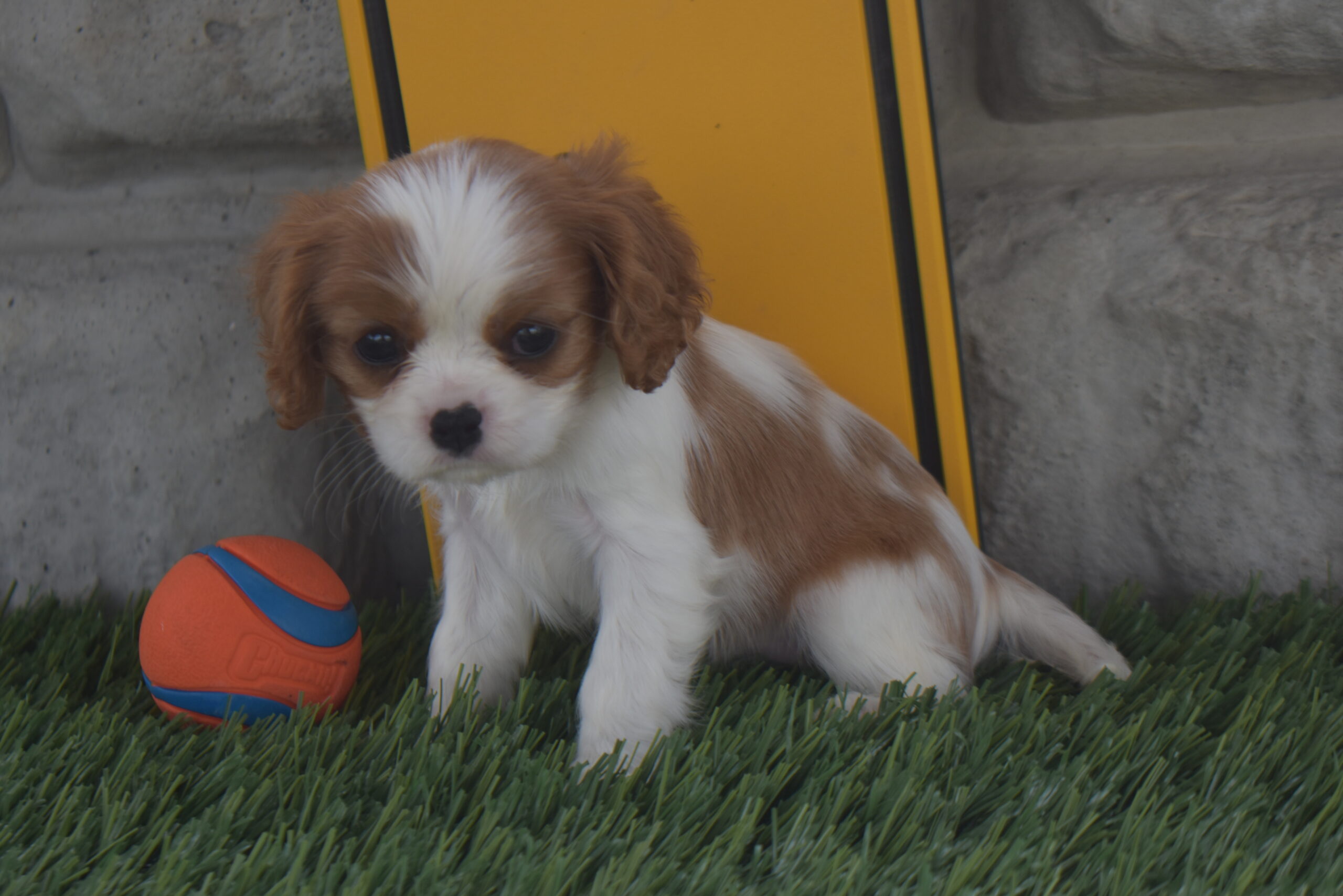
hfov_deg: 26.0
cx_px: 672
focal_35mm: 78
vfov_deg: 17.5
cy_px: 448
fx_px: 2910
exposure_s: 1/250
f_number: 5.6
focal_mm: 52
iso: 200
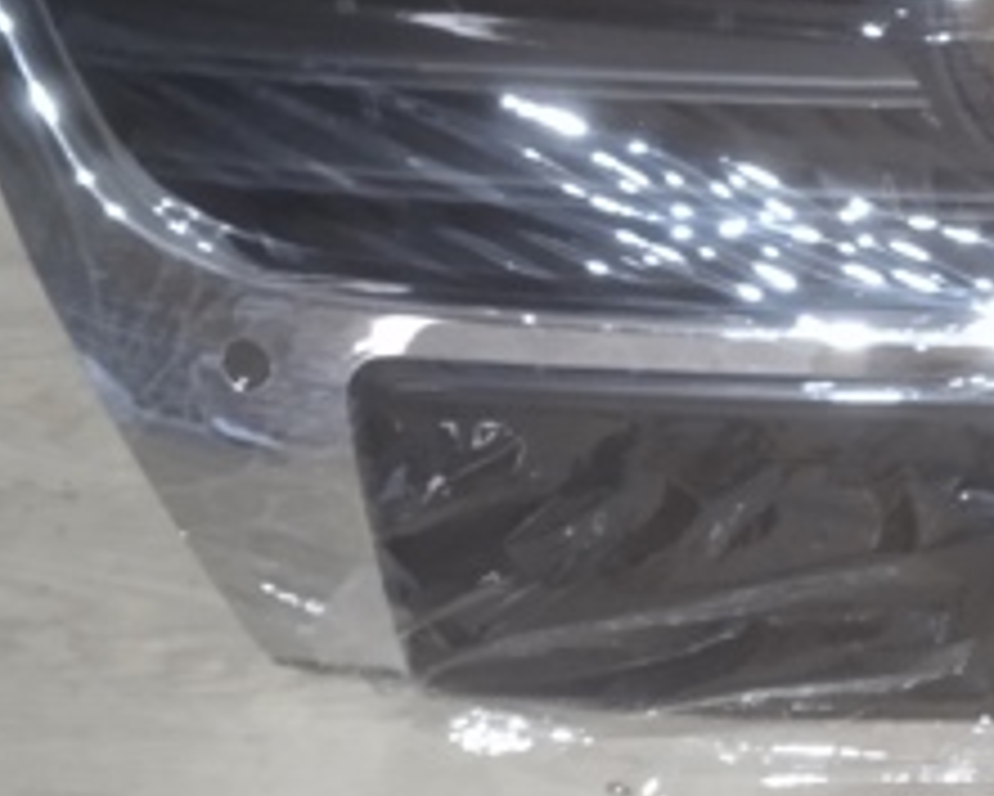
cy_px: 261
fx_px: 2325
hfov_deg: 22.5
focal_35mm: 79
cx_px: 1151
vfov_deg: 19.4
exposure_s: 1/14.3
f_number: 2.2
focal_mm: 3.43
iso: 1939
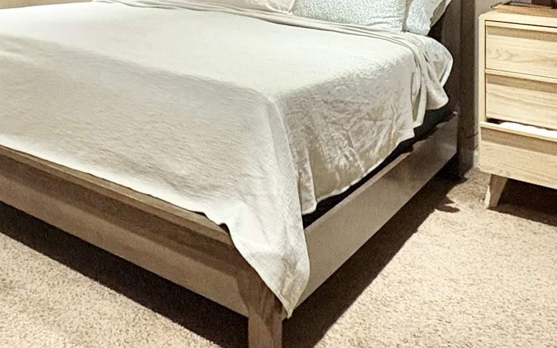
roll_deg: -0.9
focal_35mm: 45
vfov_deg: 24.9
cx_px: 70
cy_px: -100
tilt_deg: +2.8
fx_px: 683
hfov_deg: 41.3
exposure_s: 1/60
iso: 500
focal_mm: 2.22
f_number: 2.2
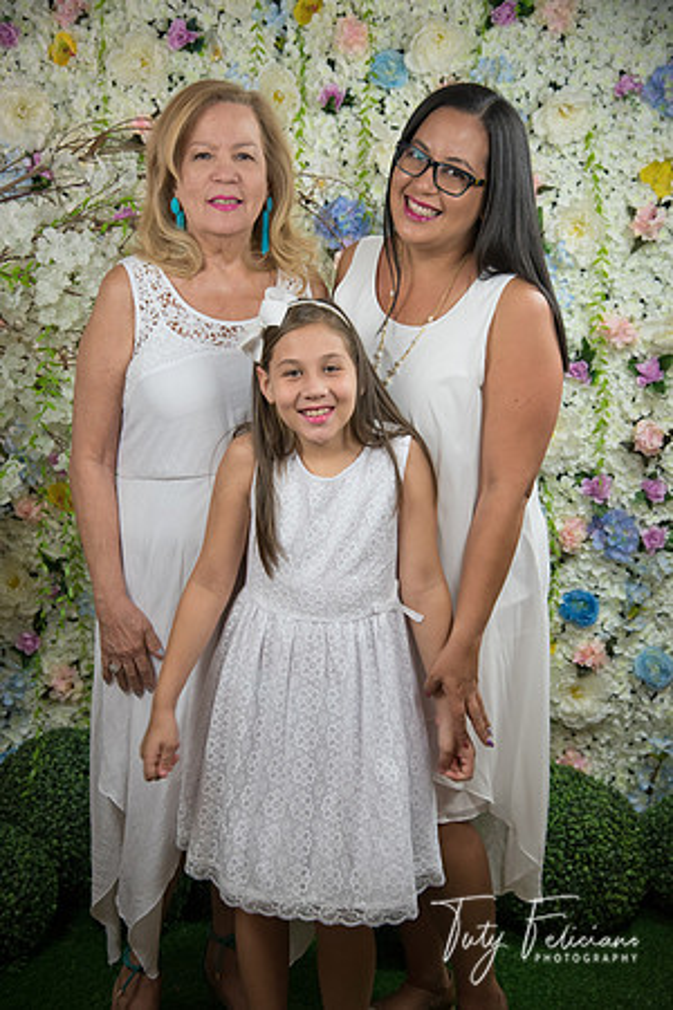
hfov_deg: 23.4
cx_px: 336
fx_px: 1626
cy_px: 505
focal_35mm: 58
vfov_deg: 34.5
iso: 1250
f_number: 5
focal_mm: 58
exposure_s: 1/125
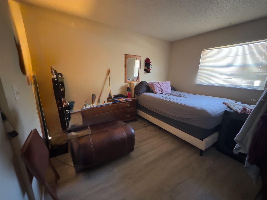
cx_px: 134
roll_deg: -0.9
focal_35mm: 14
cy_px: 100
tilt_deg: -13.7
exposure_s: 1/42
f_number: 2.2
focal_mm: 2.22
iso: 1250
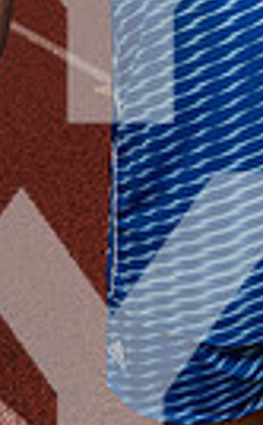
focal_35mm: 155
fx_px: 1789
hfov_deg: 8.4
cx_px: 253
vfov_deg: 13.3
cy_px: -43
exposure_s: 1/200
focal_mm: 35
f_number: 8
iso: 100
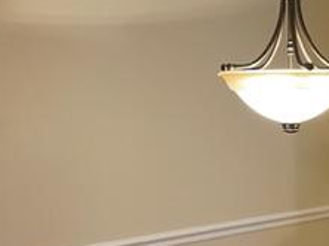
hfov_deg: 24.7
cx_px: 333
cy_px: 160
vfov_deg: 19.6
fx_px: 712
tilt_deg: -4.9
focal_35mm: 75
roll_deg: +1.5
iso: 160
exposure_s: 1/60
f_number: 1.6
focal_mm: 4.2
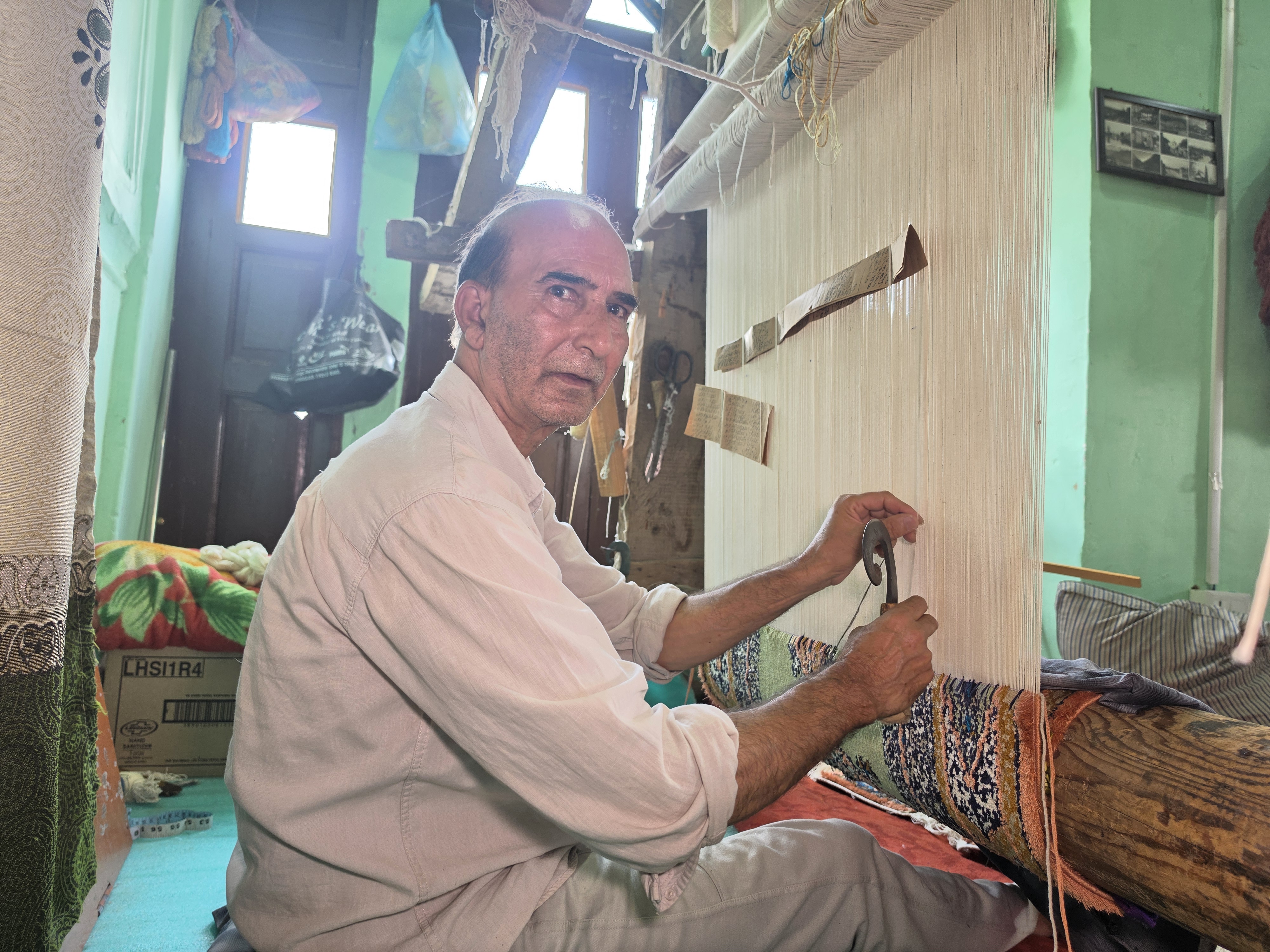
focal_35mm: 23
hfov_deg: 73.9
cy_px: 476
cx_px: 635
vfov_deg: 58.9
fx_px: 844
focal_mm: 6.5
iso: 50
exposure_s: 1/100
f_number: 1.4
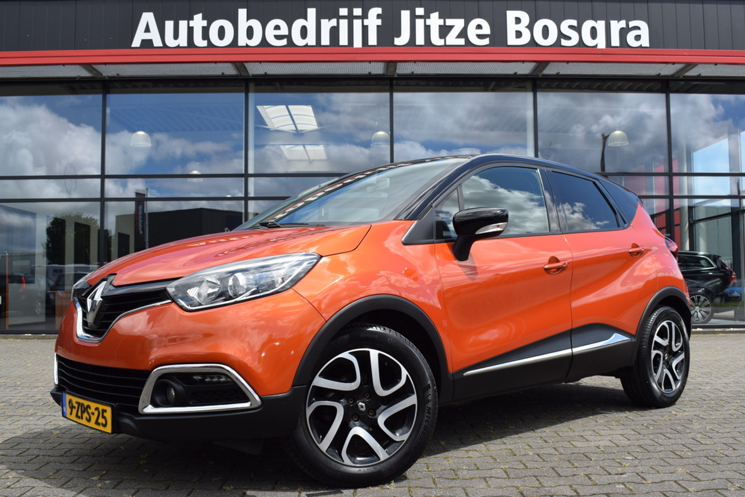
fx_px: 745
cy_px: 248
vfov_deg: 36.9
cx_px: 372
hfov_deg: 53.1
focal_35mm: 36
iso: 200
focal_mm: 24
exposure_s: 1/320
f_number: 8
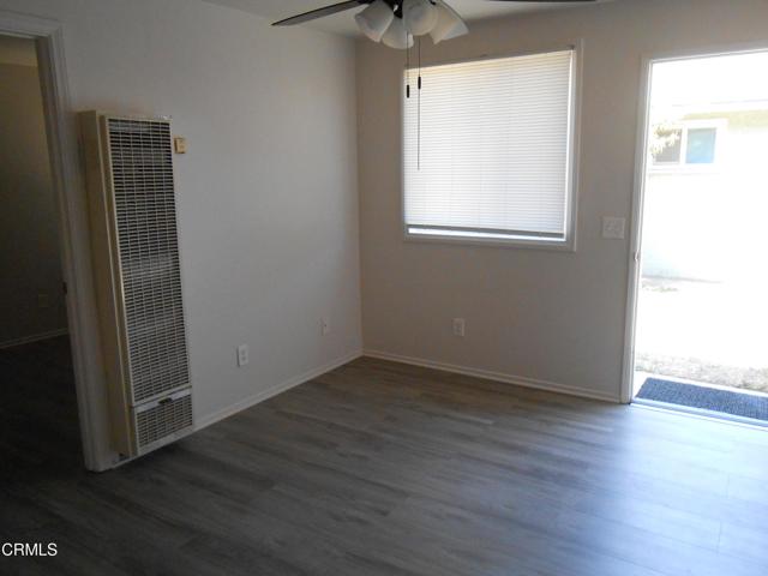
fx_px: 577
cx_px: 384
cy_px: 288
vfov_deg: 53.1
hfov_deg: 67.3
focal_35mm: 26
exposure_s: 1/125
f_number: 3.5
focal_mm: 4.6
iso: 500
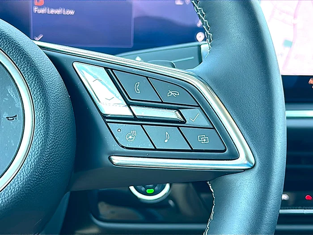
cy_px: 118
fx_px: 407
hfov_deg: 42.1
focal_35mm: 45
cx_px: 156
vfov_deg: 32.2
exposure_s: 1/113
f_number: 1.78
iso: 64
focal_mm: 6.86
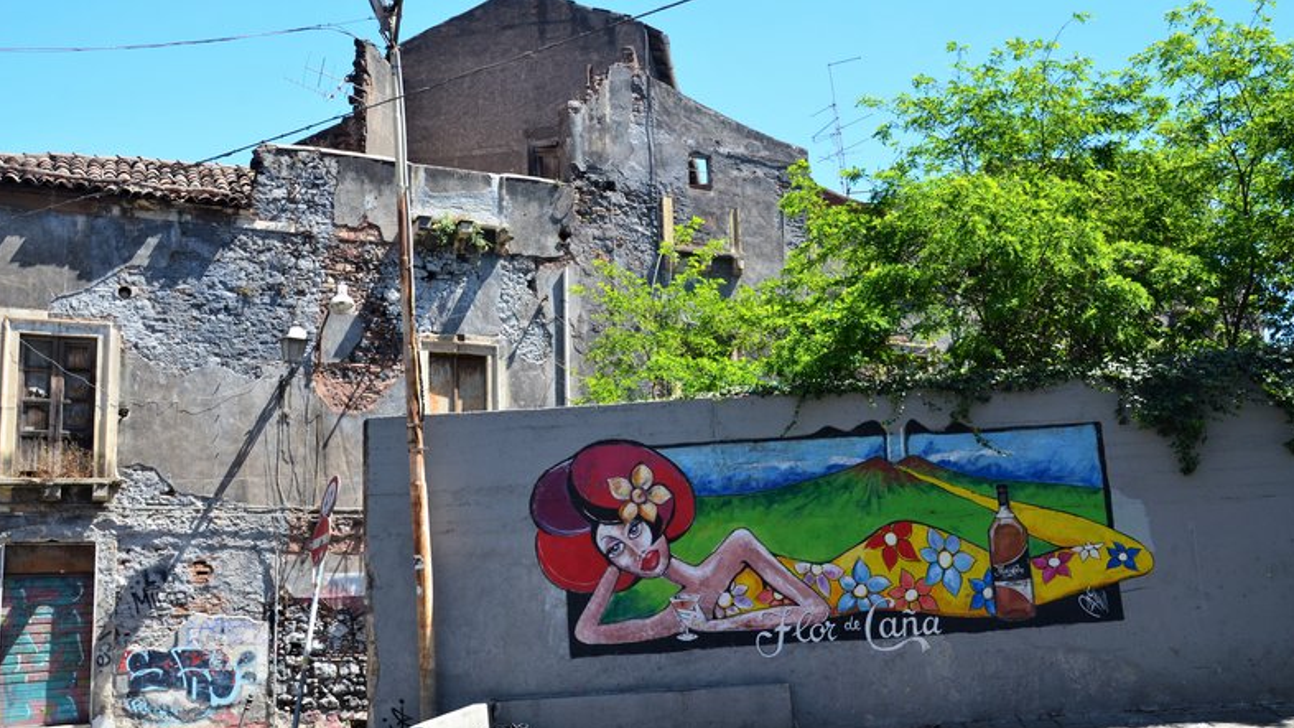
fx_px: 1150
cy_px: 382
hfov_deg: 58.7
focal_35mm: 34
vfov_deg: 35.1
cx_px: 644
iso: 320
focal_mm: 21
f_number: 9
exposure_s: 1/125
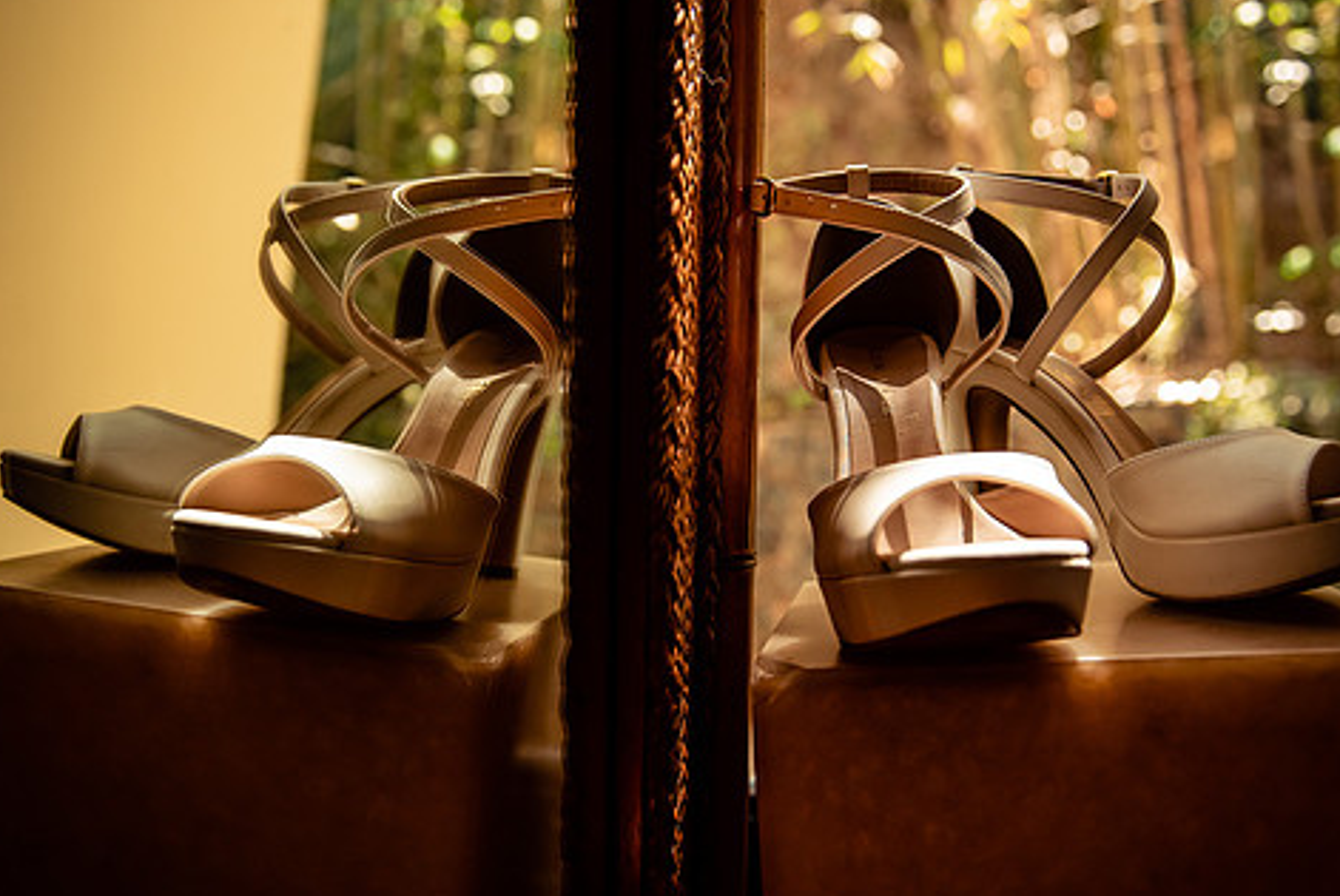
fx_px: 1192
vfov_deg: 41.2
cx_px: 690
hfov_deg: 58.7
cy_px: 485
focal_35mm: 32
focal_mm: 24
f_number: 3.2
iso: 640
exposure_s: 1/400
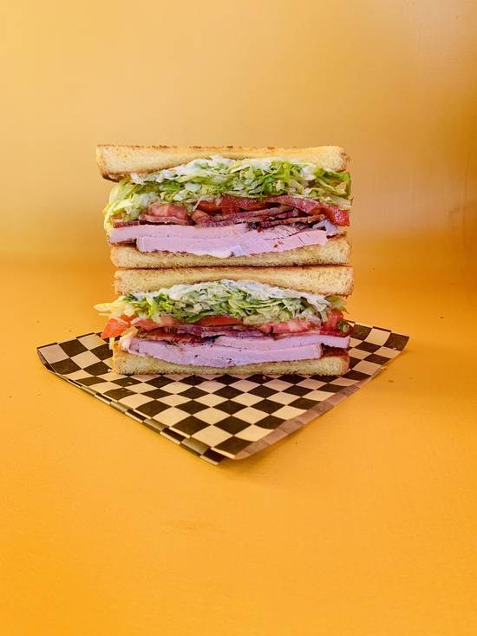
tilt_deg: -19.7
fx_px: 478
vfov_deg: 67.3
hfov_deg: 53.1
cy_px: 318
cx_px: 238
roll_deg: +0.3
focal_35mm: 26
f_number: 1.8
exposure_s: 1/105
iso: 100
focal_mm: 4.25
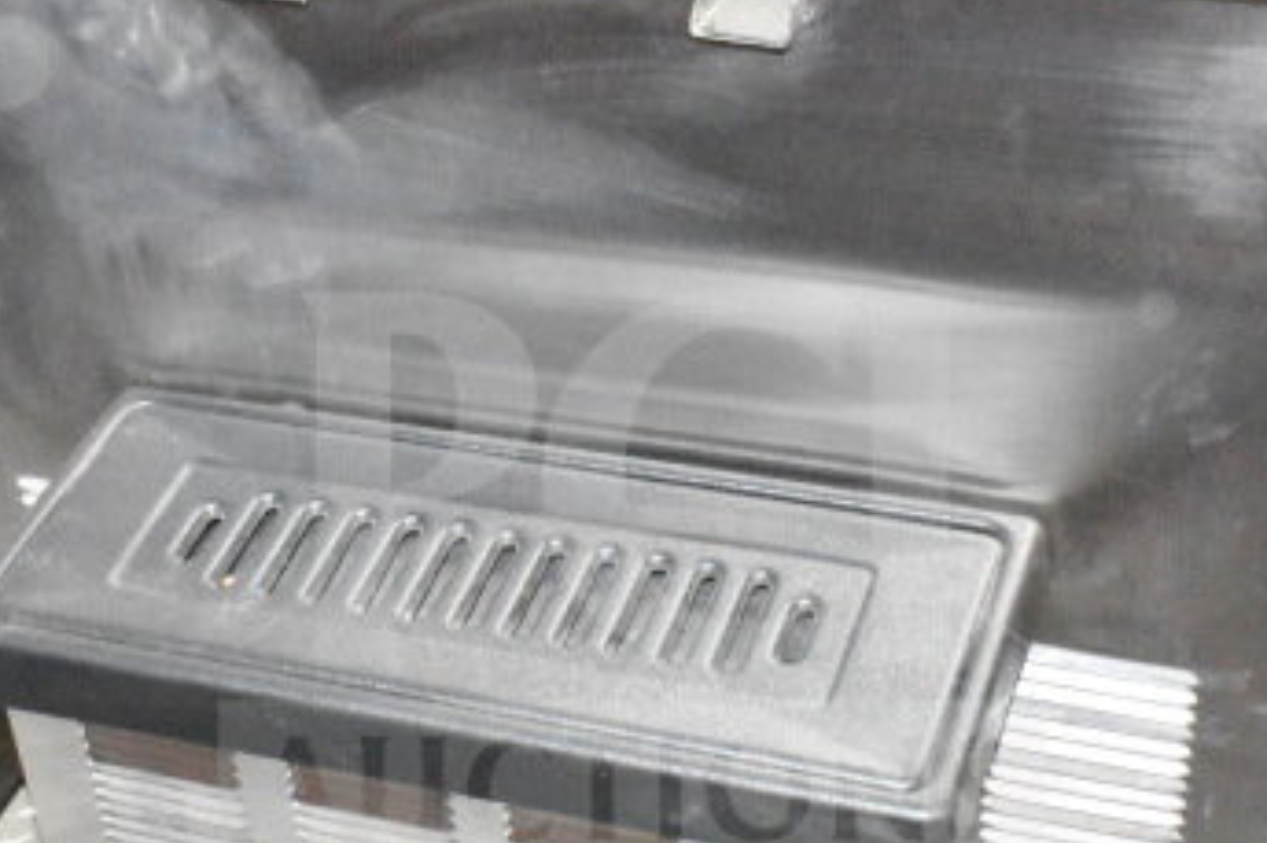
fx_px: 2529
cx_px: 630
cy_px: 583
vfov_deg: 18.9
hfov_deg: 28.1
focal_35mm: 72
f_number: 11
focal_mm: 27
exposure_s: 1/60
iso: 25600
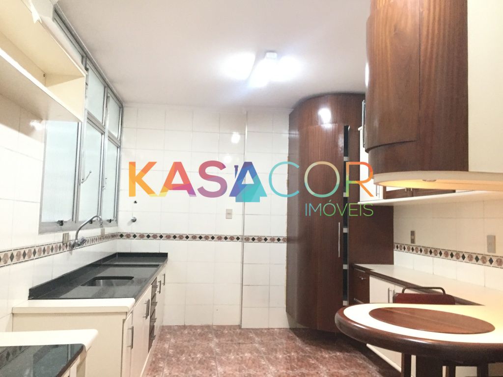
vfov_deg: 48.2
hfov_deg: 61.7
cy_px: 188
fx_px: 421
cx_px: 252
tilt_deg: +5.3
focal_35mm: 29
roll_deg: -2.5
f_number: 2.2
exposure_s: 1/30
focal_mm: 4.15
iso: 250
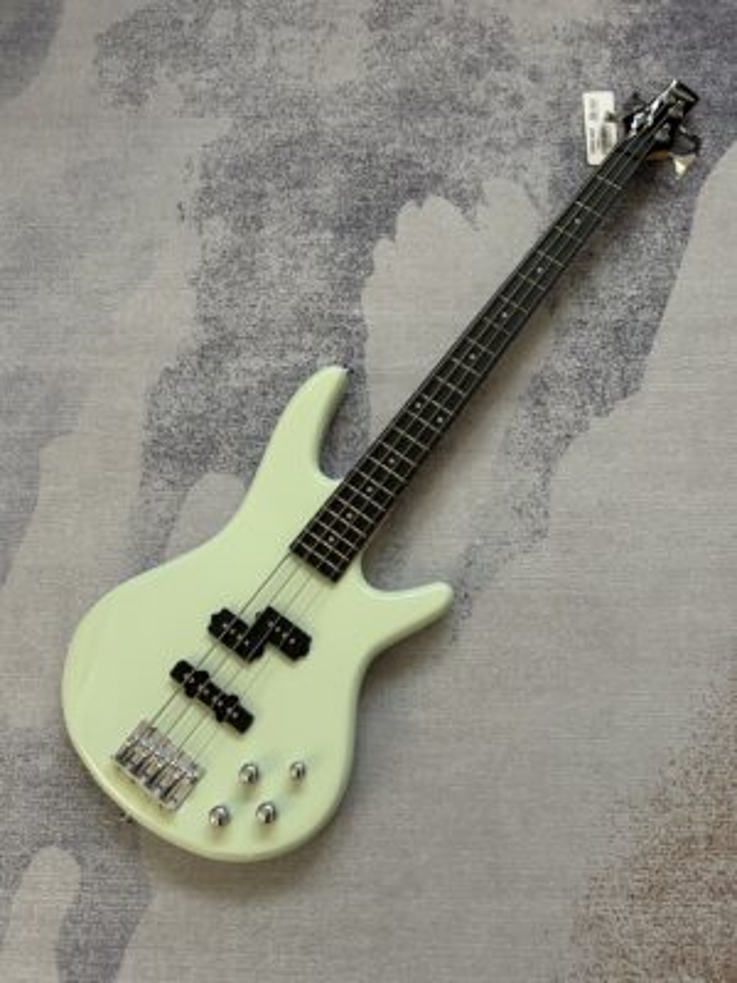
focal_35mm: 26
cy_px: 492
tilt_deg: -71.9
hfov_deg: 53.1
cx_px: 368
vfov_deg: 67.3
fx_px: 738
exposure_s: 1/60
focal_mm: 5.7
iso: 250
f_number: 1.5
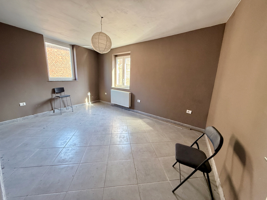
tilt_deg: -12.3
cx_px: 134
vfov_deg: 85.7
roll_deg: -1.5
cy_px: 100
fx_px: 108
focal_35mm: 14
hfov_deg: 102.1
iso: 320
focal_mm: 2.22
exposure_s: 1/99
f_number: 2.2
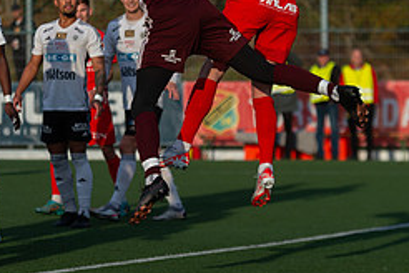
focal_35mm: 350
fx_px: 3976
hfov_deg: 5.9
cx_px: 180
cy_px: 87
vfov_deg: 3.9
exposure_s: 1/1250
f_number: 4
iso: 280
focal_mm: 140
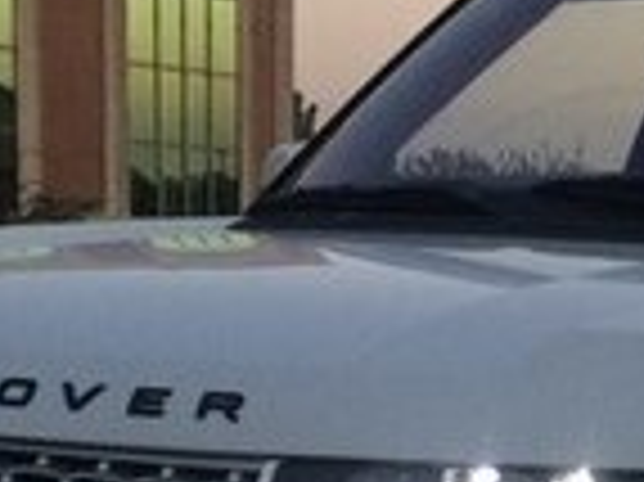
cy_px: 682
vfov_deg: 10.7
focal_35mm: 134
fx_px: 2491
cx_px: 793
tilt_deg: -10.2
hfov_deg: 14.2
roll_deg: -0.9
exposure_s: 1/33
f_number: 2.2
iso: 80
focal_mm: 4.15
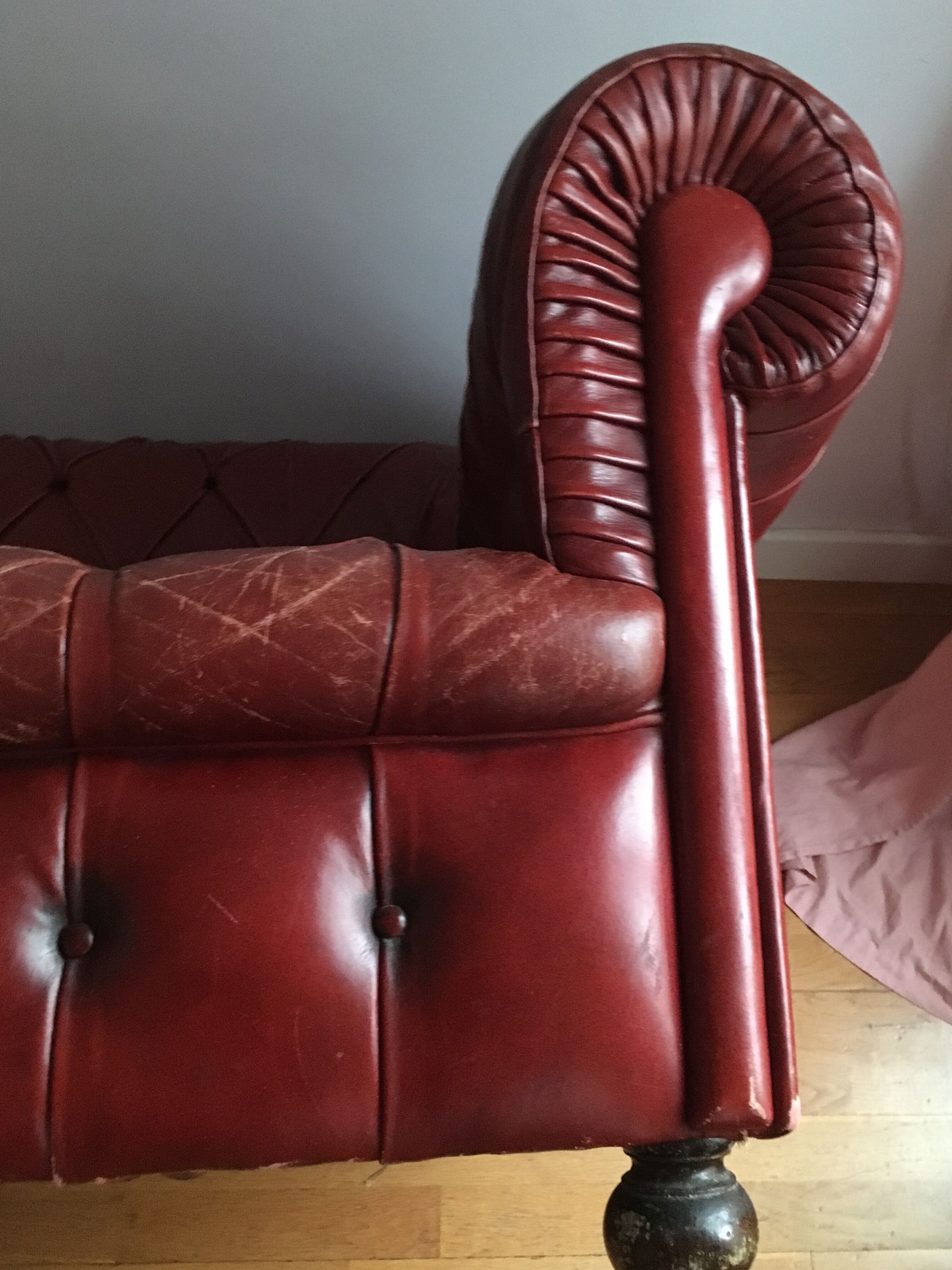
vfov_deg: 55.3
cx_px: 538
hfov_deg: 42.9
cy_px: 681
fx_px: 1210
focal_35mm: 33
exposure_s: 1/17
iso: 320
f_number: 2.2
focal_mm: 4.15
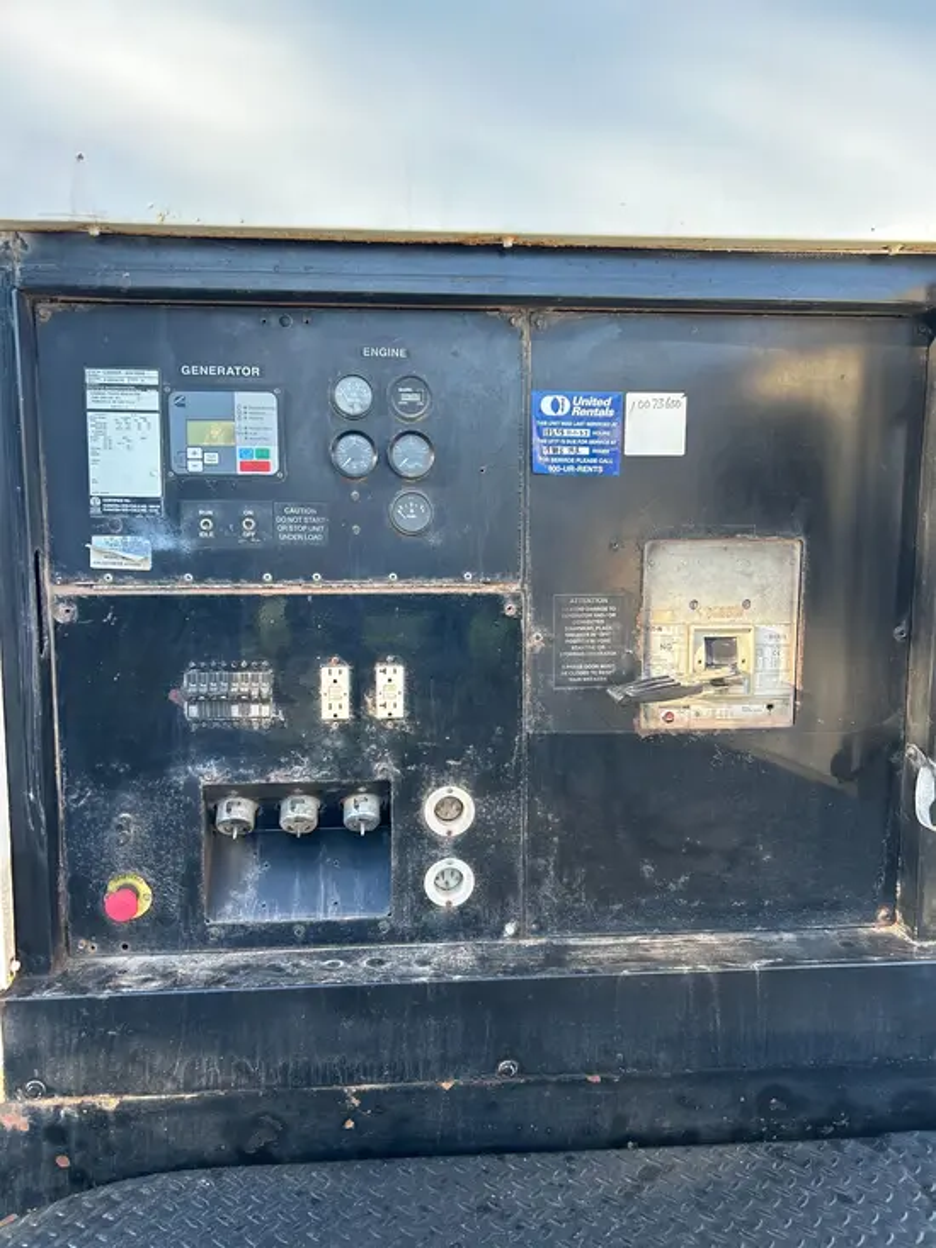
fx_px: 937
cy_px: 624
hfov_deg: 53.1
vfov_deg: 67.3
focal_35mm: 26
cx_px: 468
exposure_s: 1/199
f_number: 1.5
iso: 40
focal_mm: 5.7
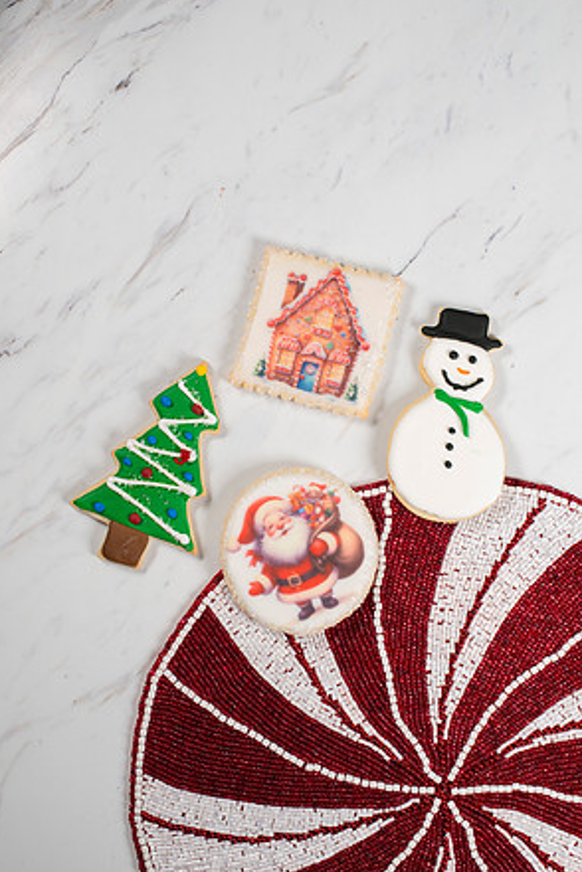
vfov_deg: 38.9
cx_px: 287
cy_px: 433
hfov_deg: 26.5
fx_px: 1237
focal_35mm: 51
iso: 200
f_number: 7.1
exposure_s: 1/200
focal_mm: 50
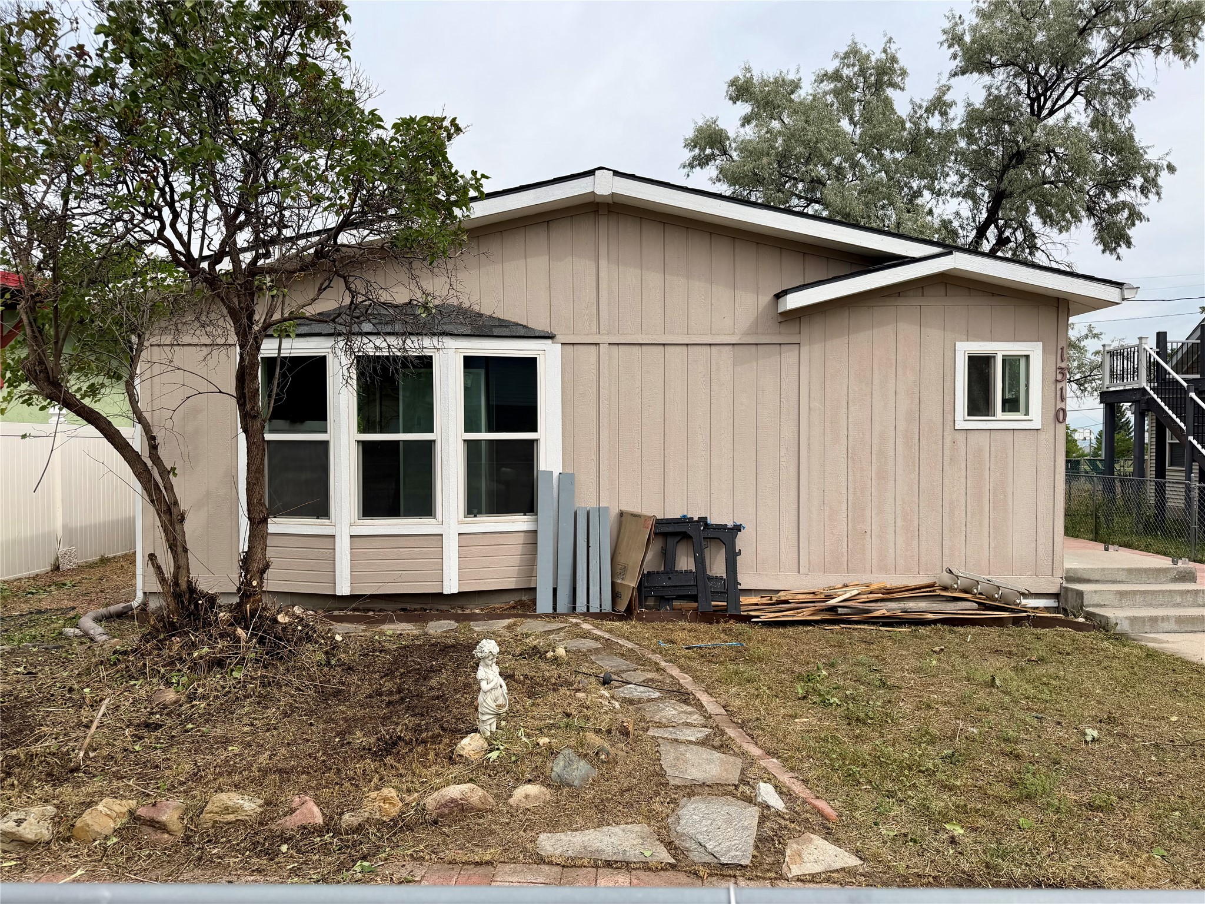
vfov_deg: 56.8
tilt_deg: -1.4
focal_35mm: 24
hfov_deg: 71.6
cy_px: 452
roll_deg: +0.3
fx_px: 835
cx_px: 602
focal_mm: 6.76
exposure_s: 1/3145
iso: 80
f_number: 1.78
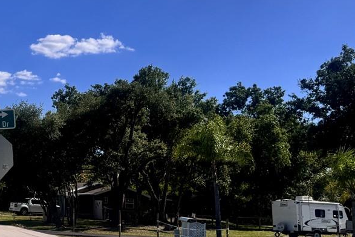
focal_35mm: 68
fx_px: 671
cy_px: 75
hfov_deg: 27.0
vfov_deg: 20.0
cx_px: -45
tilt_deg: +9.3
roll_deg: +1.4
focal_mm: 6.76
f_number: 1.78
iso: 80
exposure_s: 1/9009
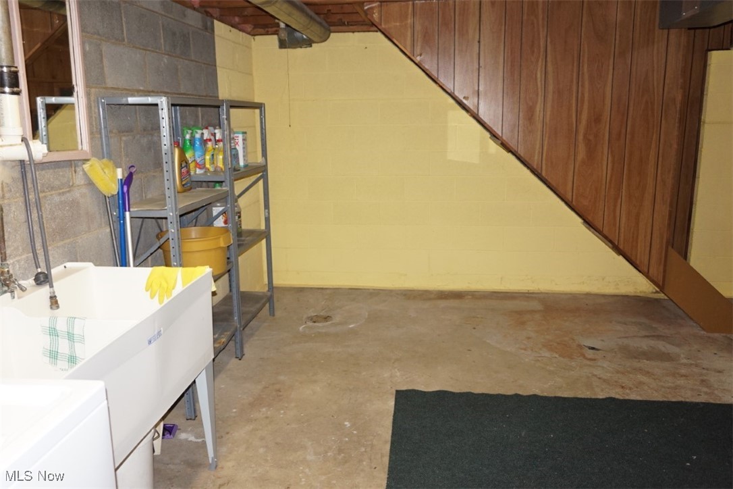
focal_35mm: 30
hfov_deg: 61.9
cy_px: 244
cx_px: 366
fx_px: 611
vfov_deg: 43.6
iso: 1000
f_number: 4
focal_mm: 20
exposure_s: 1/160
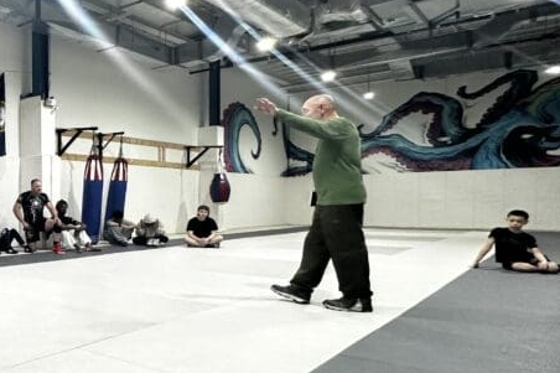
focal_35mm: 33
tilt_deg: -0.6
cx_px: -67
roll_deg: -0.1
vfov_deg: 39.9
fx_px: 513
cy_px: 212
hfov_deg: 43.3
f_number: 2.2
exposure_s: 1/60
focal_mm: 2.22
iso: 160
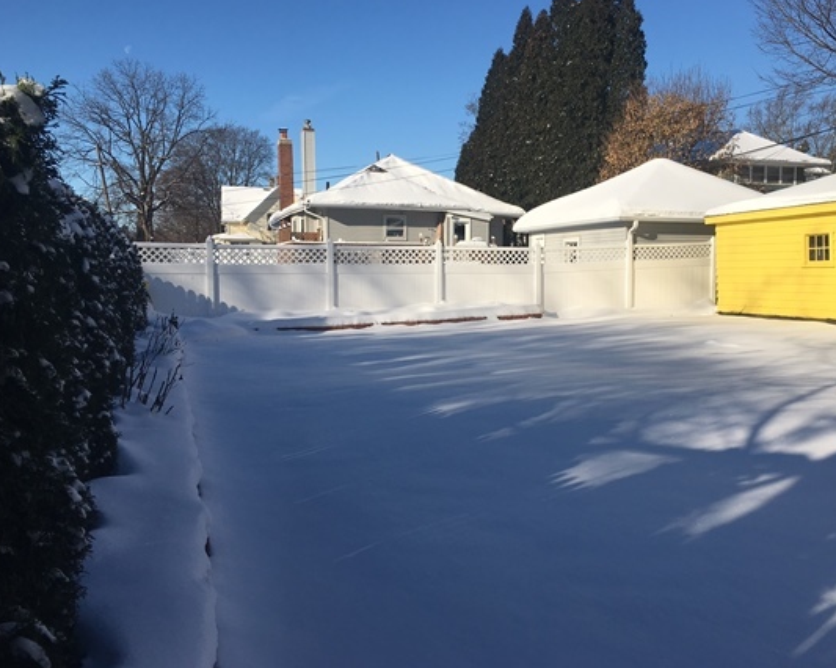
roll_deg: +0.0
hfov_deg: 52.7
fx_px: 841
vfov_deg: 43.3
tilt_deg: -4.0
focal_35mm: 34
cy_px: 317
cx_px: 482
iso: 25
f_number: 2.2
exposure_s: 1/3077
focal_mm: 4.15
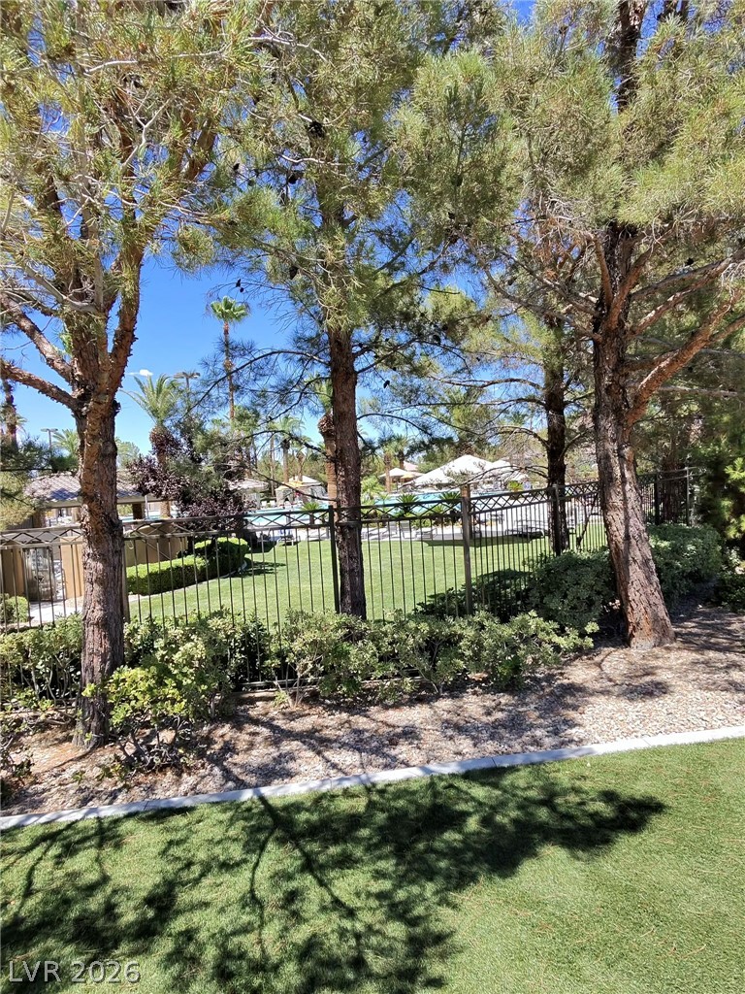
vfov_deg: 106.2
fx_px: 373
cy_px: 497
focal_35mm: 13
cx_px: 372
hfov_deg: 89.9
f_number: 2.2
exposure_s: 1/556
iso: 54
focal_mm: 2.24
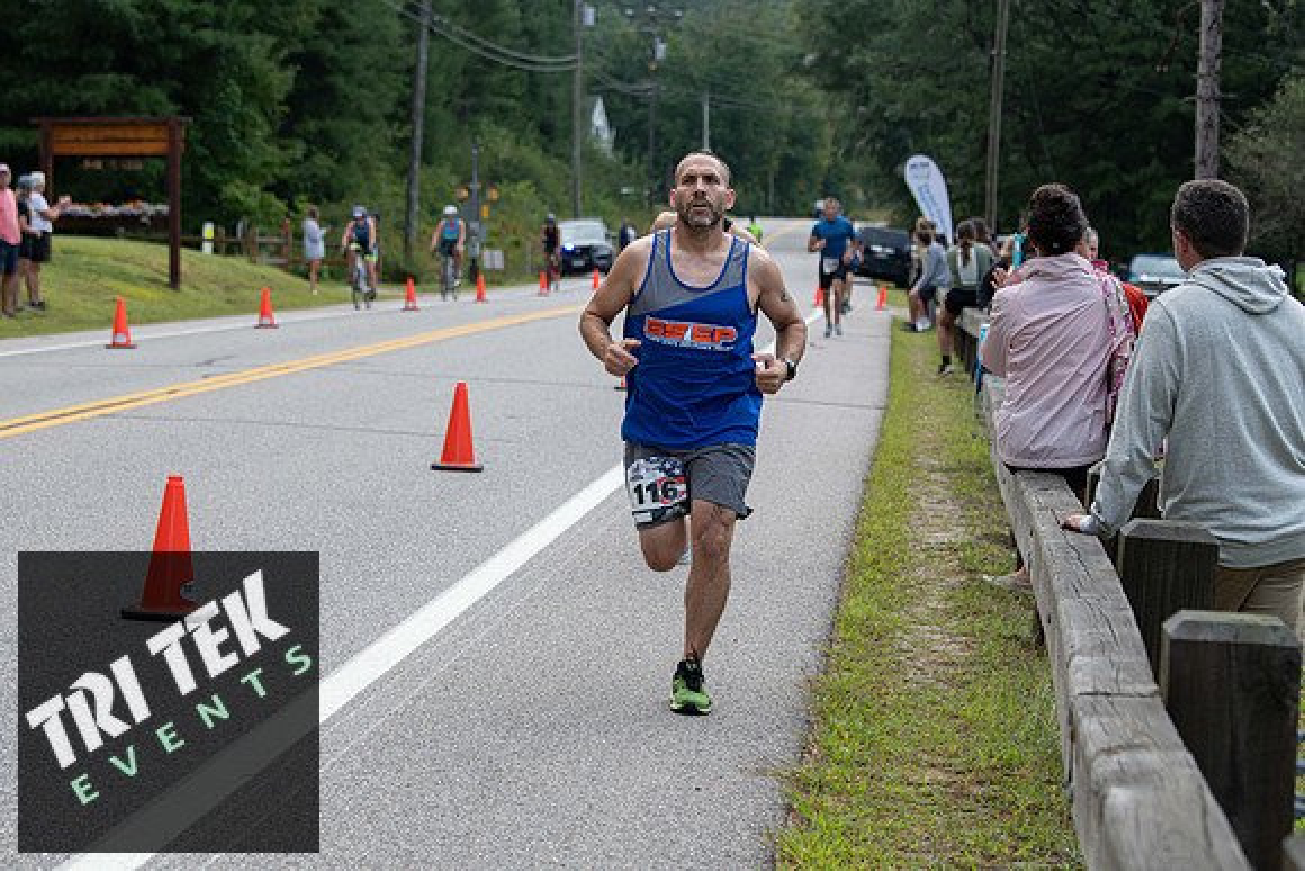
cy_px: 436
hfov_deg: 23.2
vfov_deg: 15.6
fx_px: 3179
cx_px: 652
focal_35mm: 88
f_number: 5
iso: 200
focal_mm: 85
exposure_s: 1/320
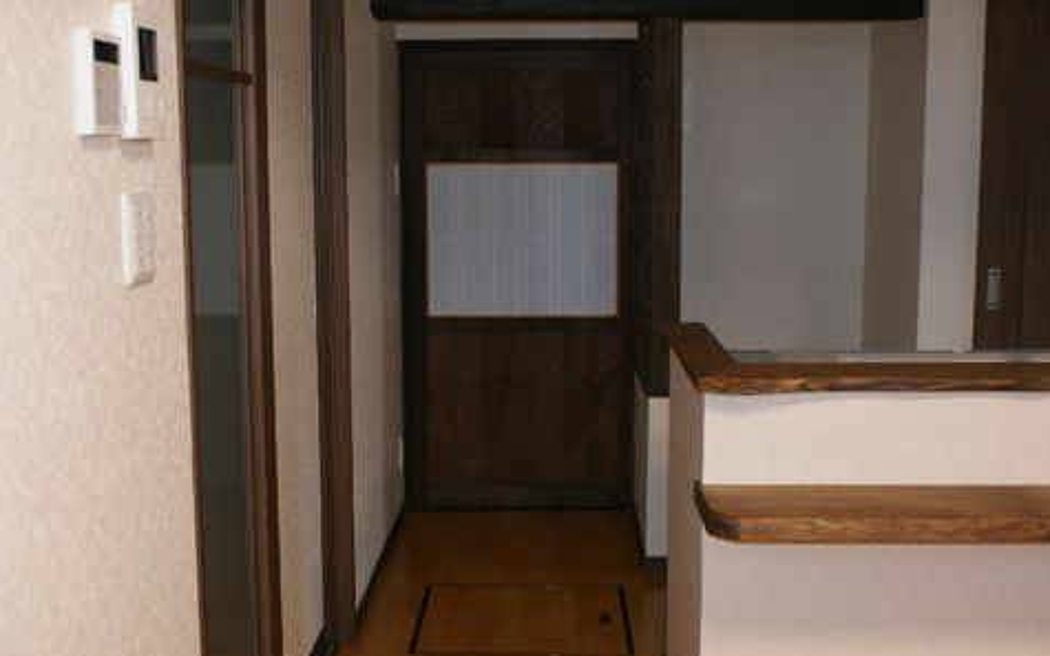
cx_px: 515
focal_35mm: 45
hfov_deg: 44.4
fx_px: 1288
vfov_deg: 28.6
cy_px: 349
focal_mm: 28
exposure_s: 1/60
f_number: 5
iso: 400
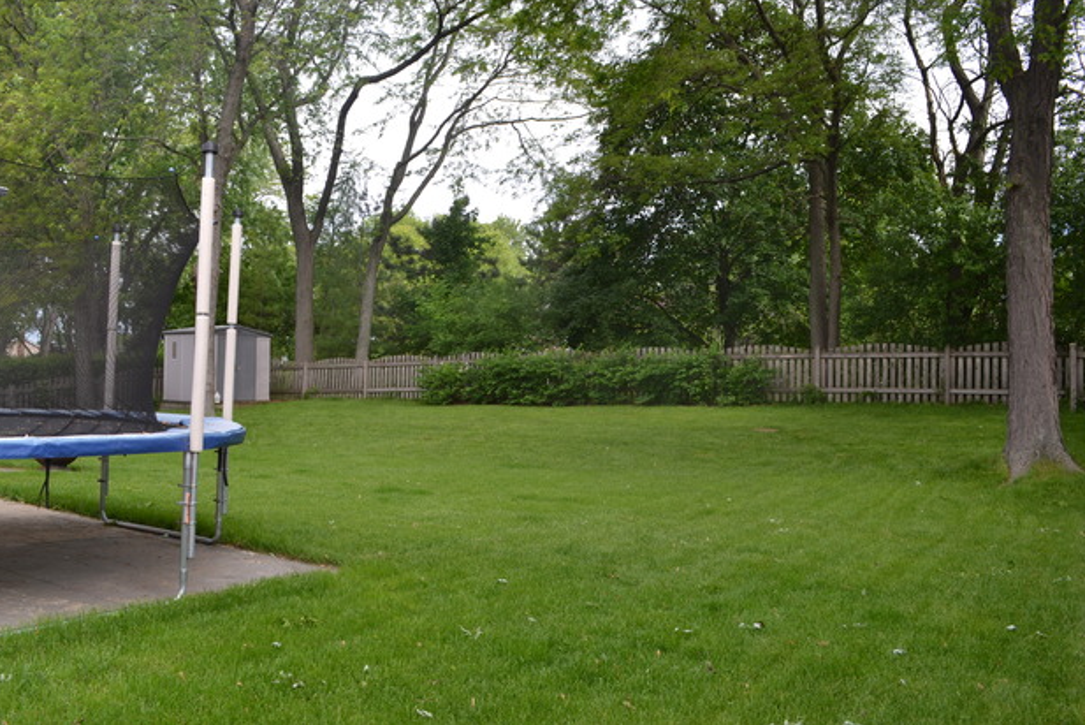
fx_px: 844
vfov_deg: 46.4
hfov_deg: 65.4
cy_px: 351
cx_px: 524
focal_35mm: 28
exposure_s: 1/60
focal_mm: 18
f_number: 8
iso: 110
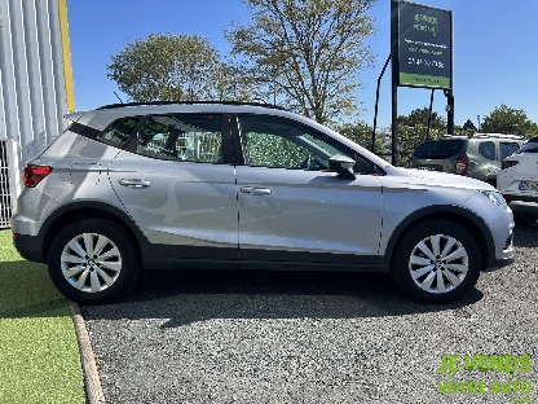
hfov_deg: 67.3
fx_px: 404
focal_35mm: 26
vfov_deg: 53.1
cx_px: 269
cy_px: 202
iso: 50
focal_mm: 5.7
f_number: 1.5
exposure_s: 1/3077
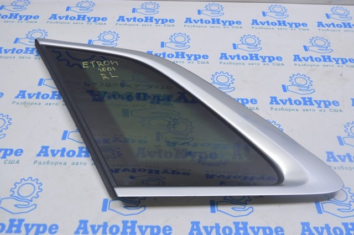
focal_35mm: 36
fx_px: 354
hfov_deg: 53.2
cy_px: 118
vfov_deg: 36.8
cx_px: 177
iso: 400
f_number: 5.6
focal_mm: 24
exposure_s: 1/25
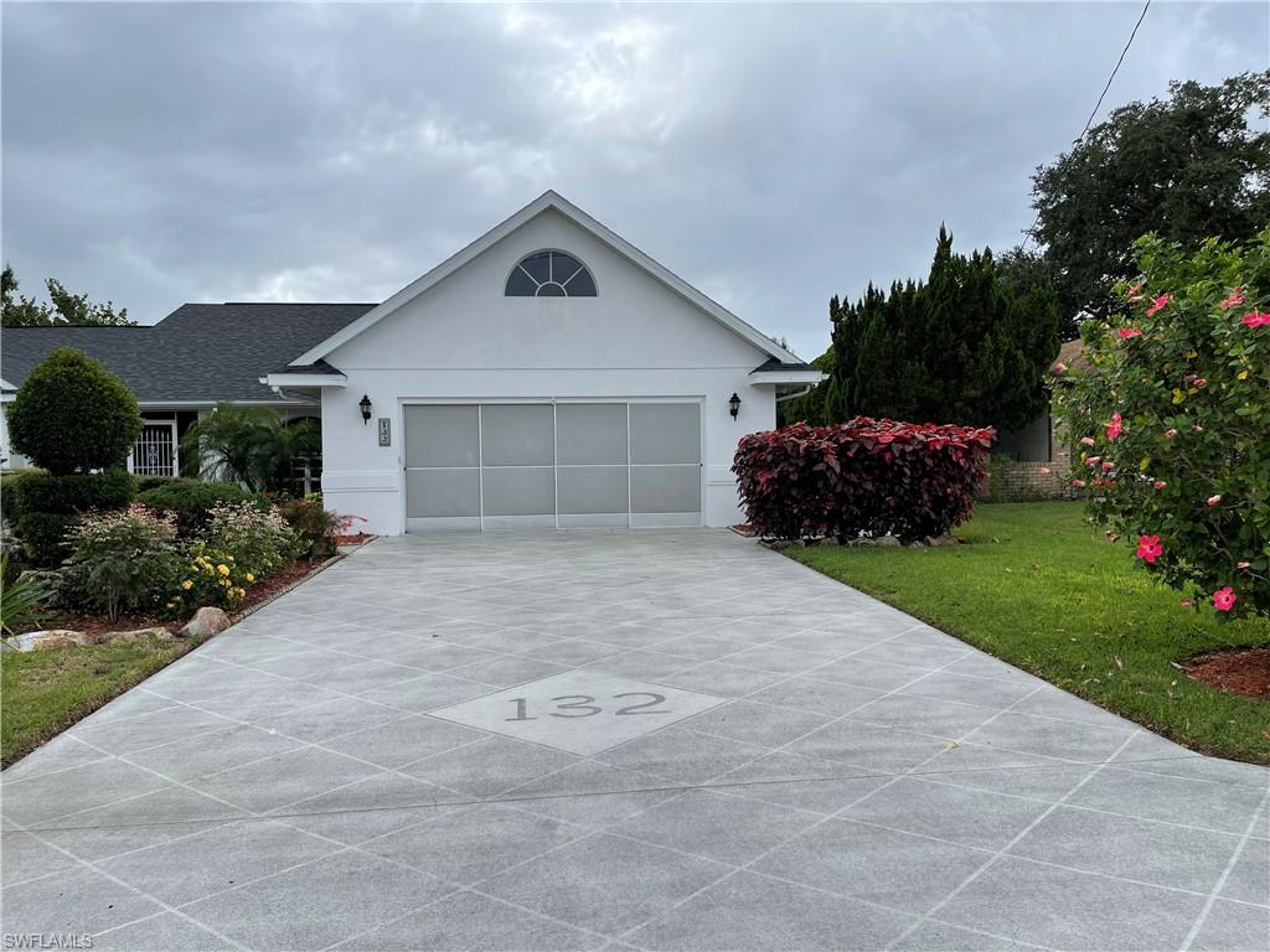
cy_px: 476
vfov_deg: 53.1
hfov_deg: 67.3
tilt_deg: -1.1
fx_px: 954
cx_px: 635
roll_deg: +1.1
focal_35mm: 26
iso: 32
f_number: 1.6
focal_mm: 5.1
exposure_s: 1/2786
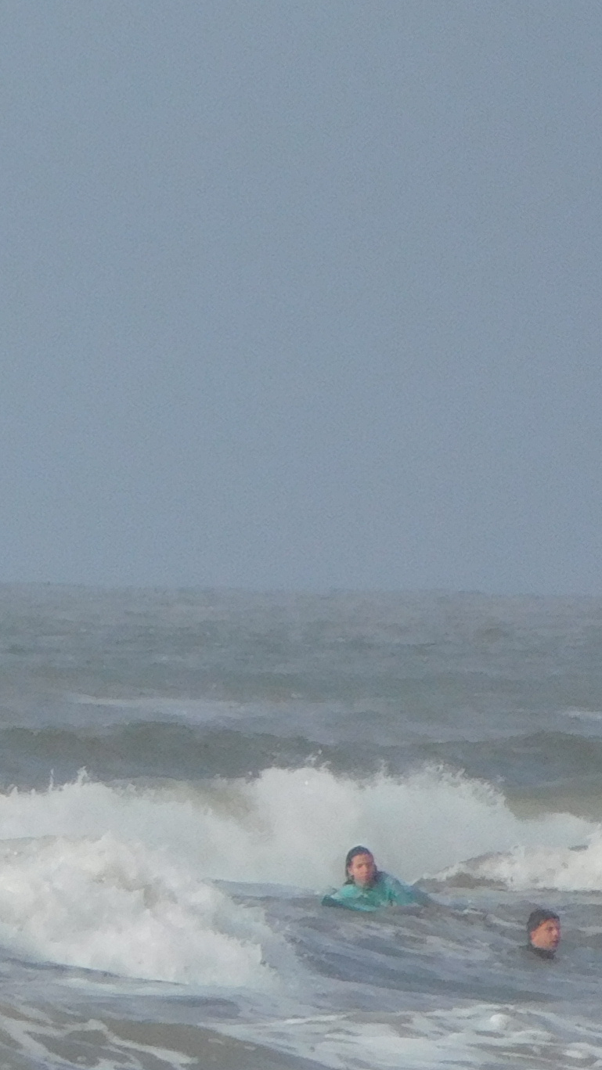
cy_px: 865
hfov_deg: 0.8
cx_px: -1083
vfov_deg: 1.3
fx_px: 45856
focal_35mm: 1616
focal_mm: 78.1
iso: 125
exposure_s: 1/640
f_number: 5.9
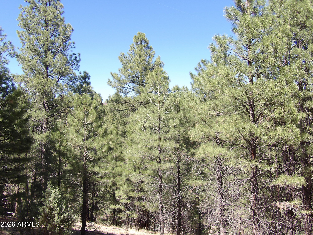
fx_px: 353
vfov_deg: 36.8
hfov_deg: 47.9
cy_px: 118
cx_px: 156
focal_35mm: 39
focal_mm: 7
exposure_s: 1/286
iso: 100
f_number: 3.7
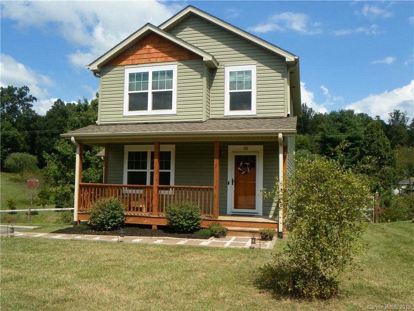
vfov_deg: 45.4
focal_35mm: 31
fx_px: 371
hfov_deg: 58.4
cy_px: 156
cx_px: 207
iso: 64
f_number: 5.6
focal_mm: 5.5
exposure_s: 1/400
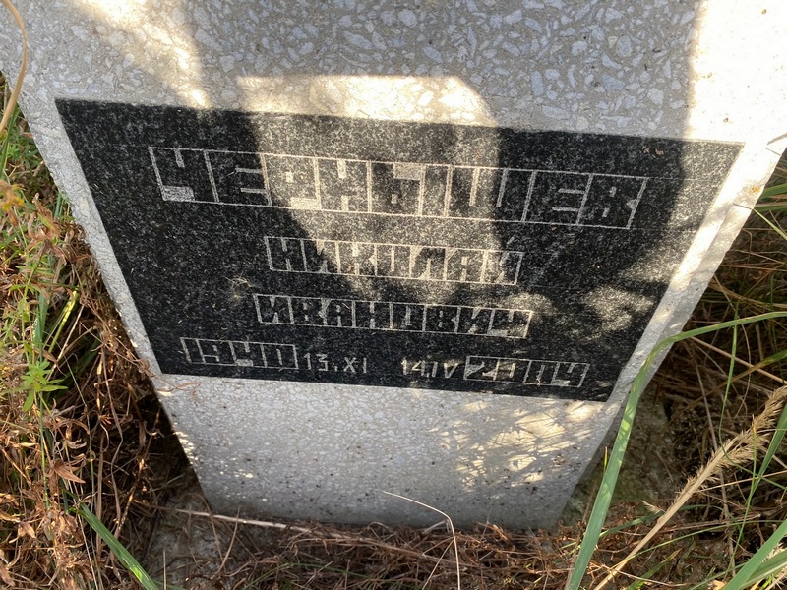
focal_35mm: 26
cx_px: 394
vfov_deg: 53.1
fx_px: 591
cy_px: 295
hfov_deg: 67.3
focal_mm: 4.25
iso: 32
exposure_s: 1/190
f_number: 1.8
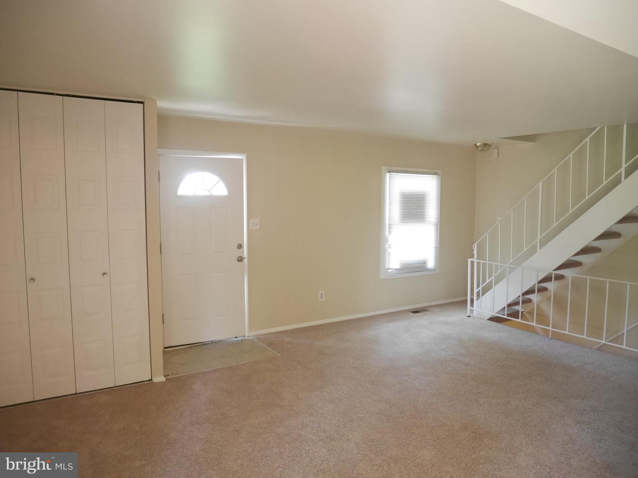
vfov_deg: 56.8
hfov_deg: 71.6
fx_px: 442
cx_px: 319
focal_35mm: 24
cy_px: 239
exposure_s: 1/60
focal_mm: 12
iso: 3200
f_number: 3.5
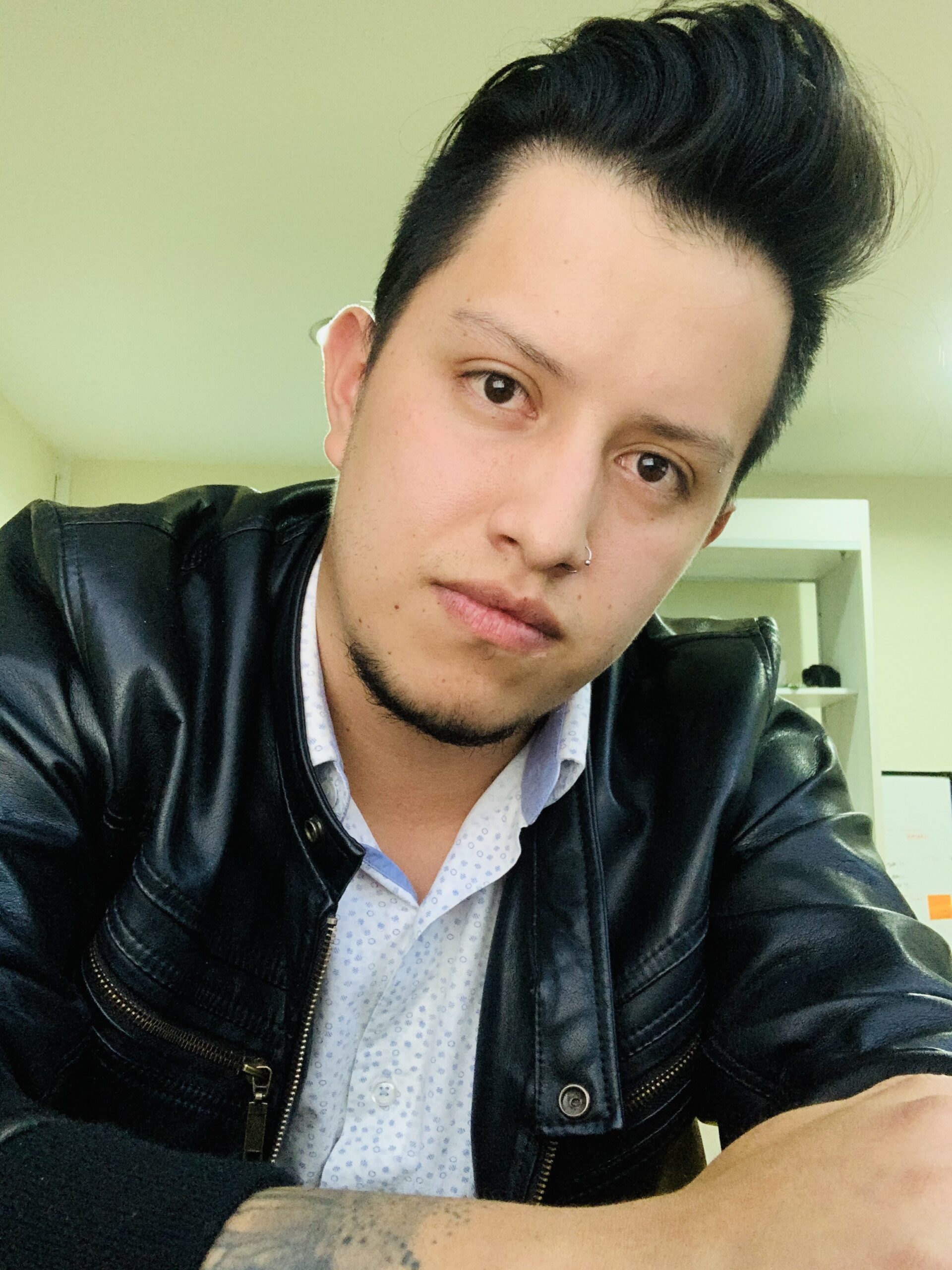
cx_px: 476
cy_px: 635
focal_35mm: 32
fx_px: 1173
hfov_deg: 44.2
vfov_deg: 56.8
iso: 320
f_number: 2.2
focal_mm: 2.87
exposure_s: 1/37
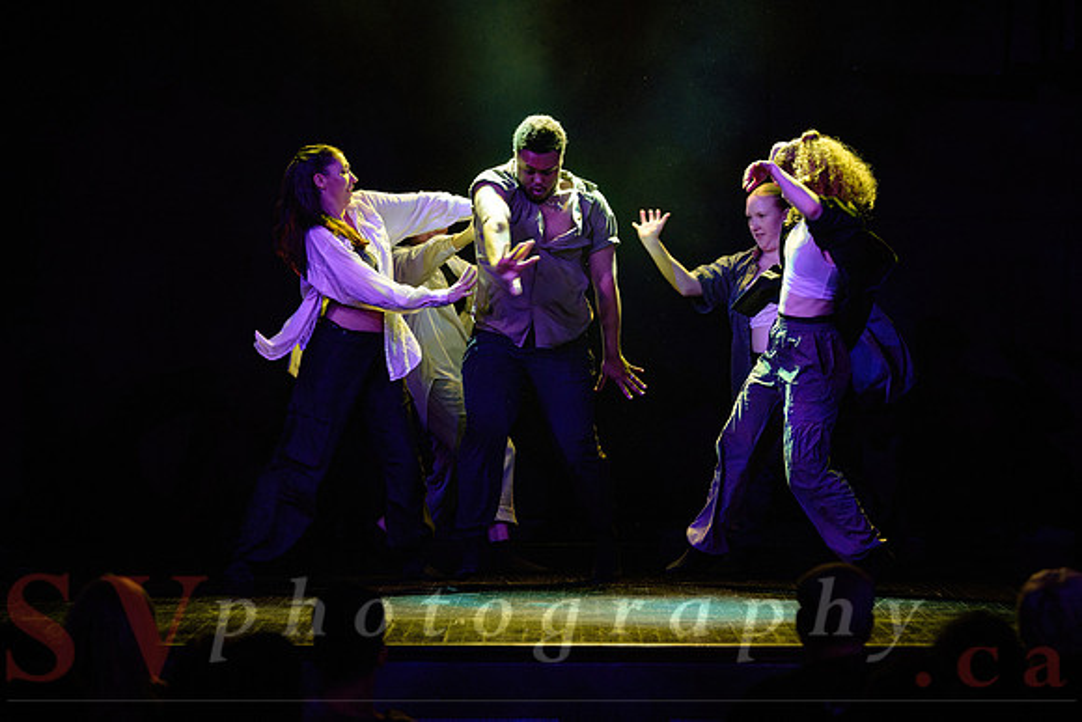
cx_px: 655
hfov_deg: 13.7
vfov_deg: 9.1
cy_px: 282
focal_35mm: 150
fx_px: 4511
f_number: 2.8
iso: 1600
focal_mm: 120
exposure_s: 1/250
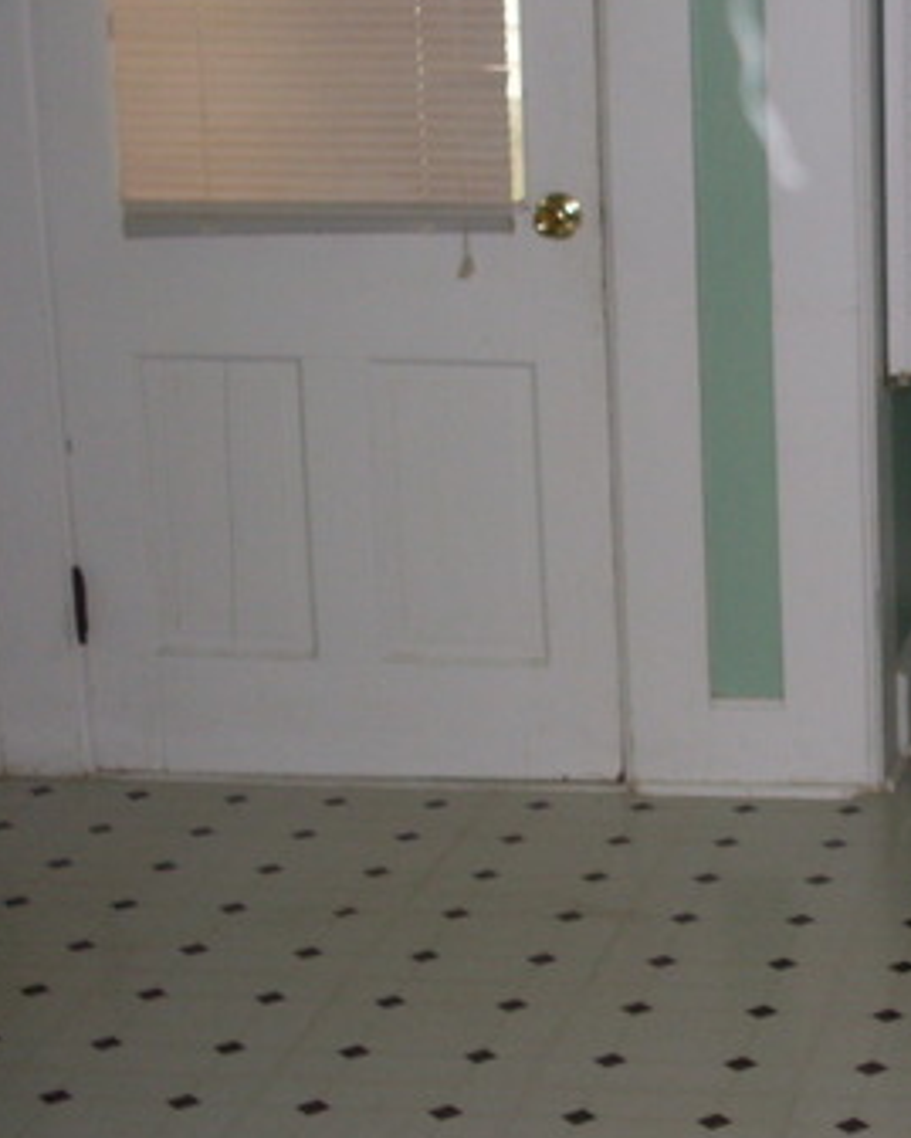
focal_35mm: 91
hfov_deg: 16.3
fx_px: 3066
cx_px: 1063
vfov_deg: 21.0
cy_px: 603
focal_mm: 8.1
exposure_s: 1/45
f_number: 3.1
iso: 100
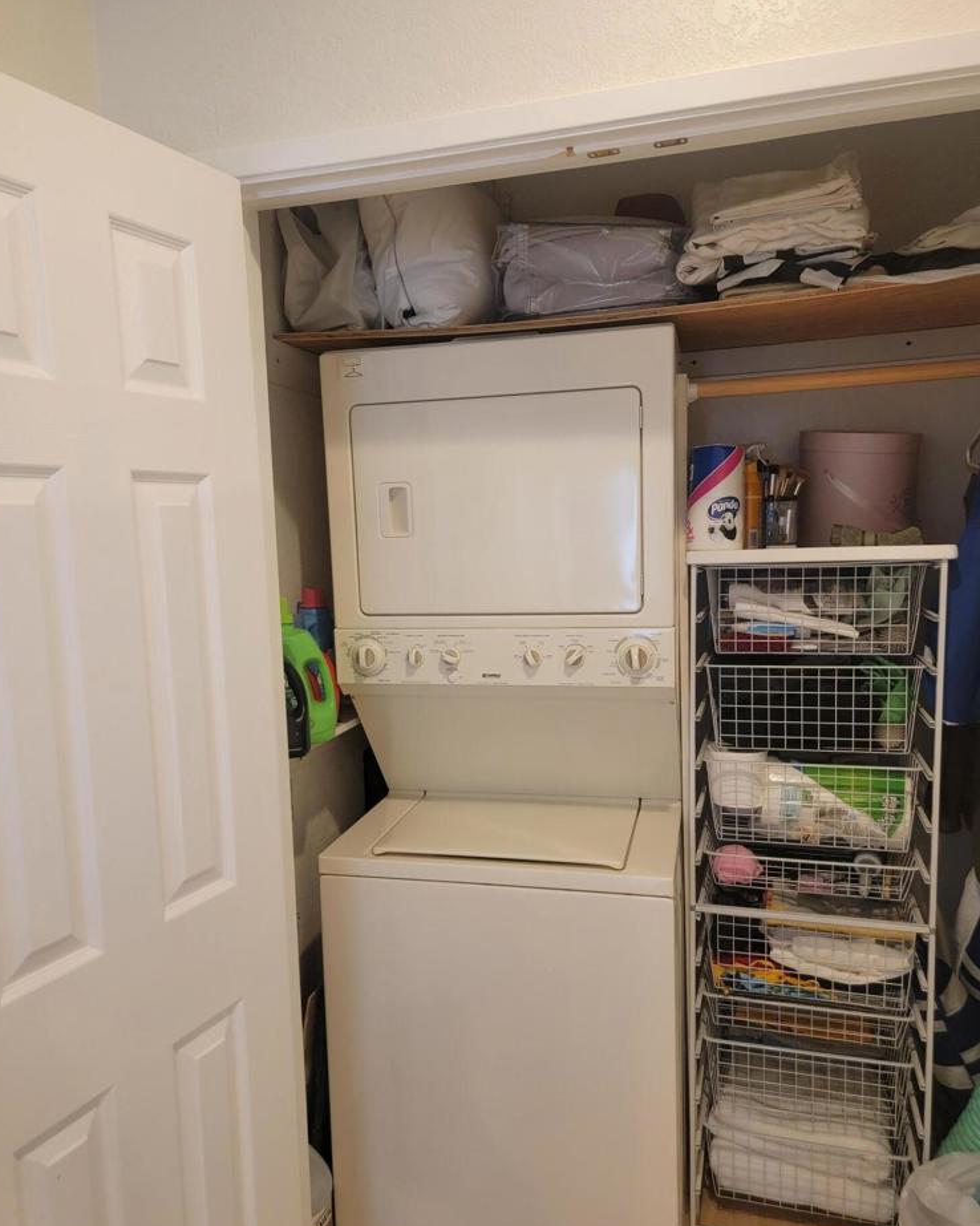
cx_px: 491
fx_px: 943
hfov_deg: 54.9
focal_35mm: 26
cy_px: 646
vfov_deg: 66.0
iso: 320
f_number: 1.8
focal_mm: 6.7
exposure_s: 1/120
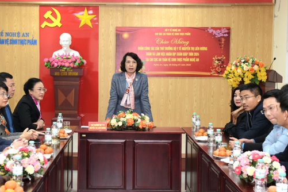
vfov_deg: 19.5
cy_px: 101
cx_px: 123
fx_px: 560
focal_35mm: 70
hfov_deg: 28.8
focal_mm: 48
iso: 1250
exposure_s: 1/100
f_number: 5.6
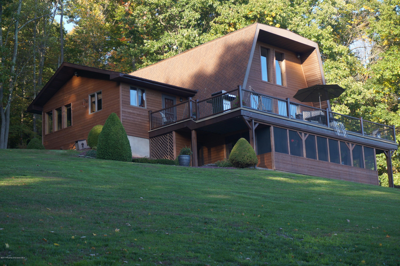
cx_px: 200
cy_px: 133
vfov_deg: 18.1
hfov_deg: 27.0
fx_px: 832
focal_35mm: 75
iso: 250
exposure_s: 1/160
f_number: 5.6
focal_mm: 50
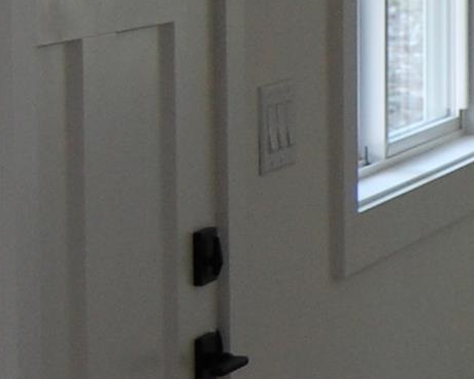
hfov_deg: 7.7
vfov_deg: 6.5
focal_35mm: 239
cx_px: 1013
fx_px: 3353
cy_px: 55
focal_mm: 26
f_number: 4.5
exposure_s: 1/80
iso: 400
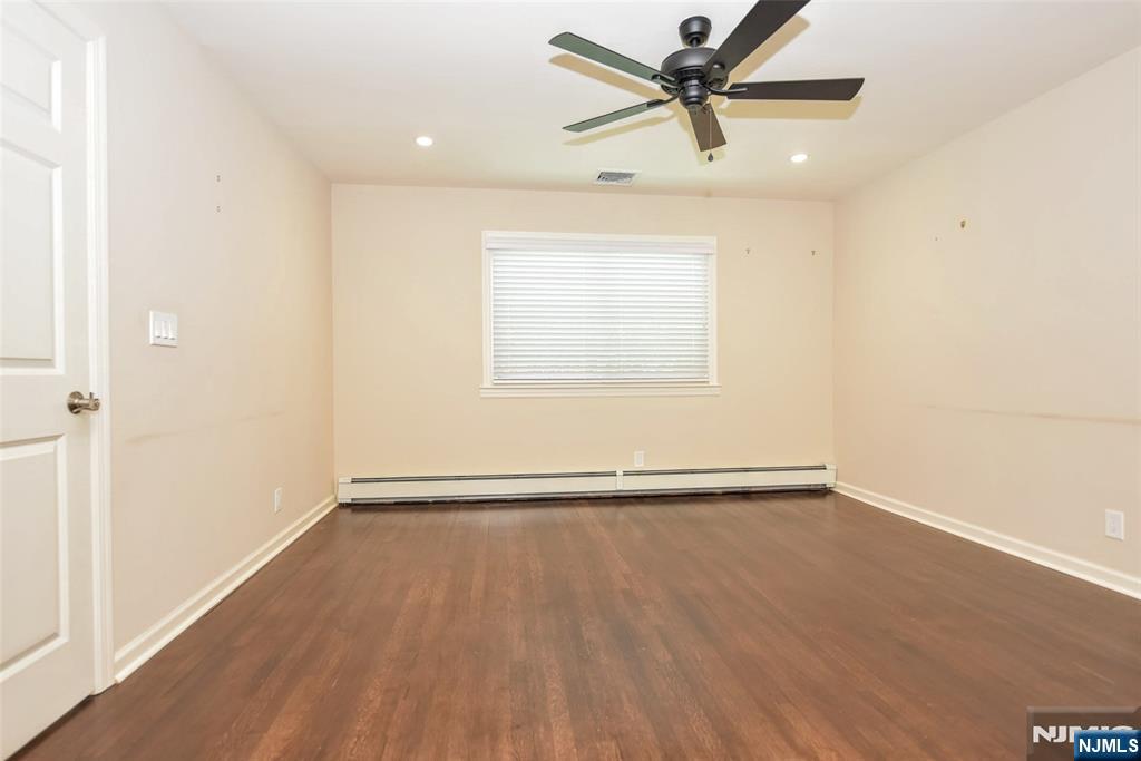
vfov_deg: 67.4
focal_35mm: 18
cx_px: 570
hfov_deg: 90.0
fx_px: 571
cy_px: 380
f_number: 3.5
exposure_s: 1/60
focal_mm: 18
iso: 800
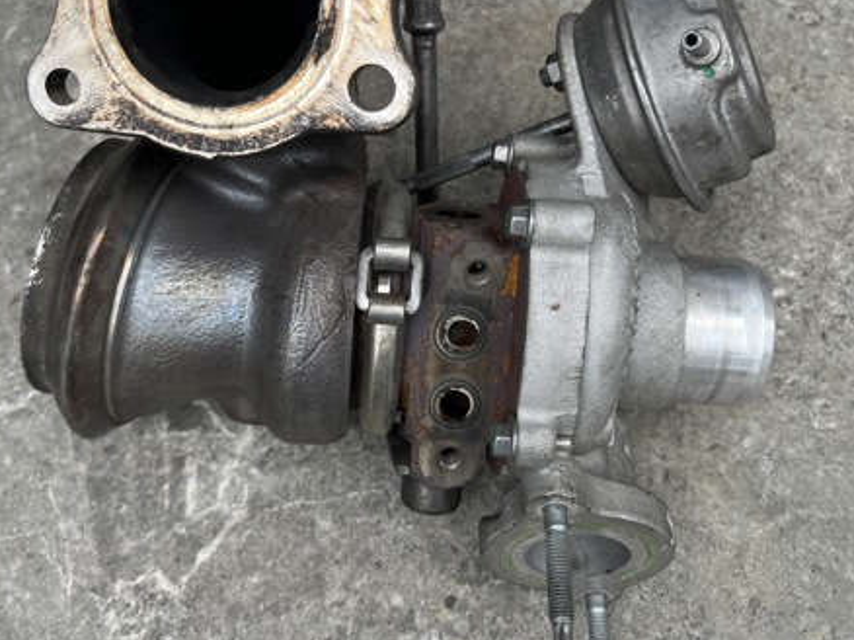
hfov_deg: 49.0
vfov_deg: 37.5
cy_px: 257
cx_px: 419
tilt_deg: -56.6
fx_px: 937
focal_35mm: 38
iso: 50
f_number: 1.6
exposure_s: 1/598
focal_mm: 5.1
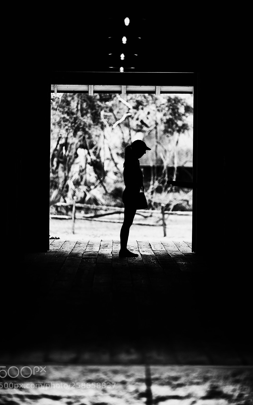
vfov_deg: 10.2
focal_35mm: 205
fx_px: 2262
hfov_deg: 6.4
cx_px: 119
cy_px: 202
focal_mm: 200
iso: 64
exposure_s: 1/500
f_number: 2.8
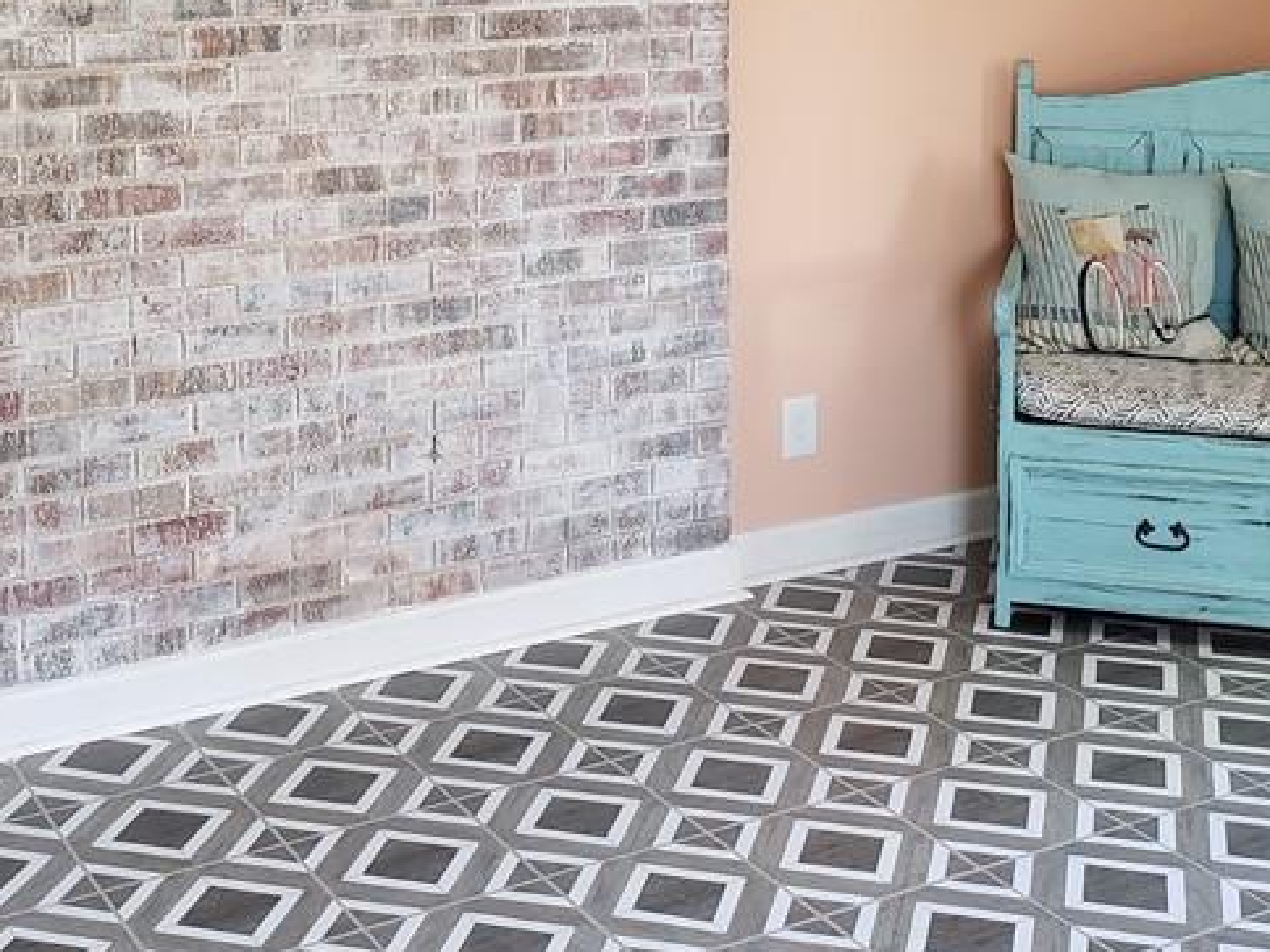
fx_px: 2018
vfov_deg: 25.7
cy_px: 94
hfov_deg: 34.8
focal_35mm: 55
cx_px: 496
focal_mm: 4.3
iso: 250
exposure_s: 1/40
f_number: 2.4
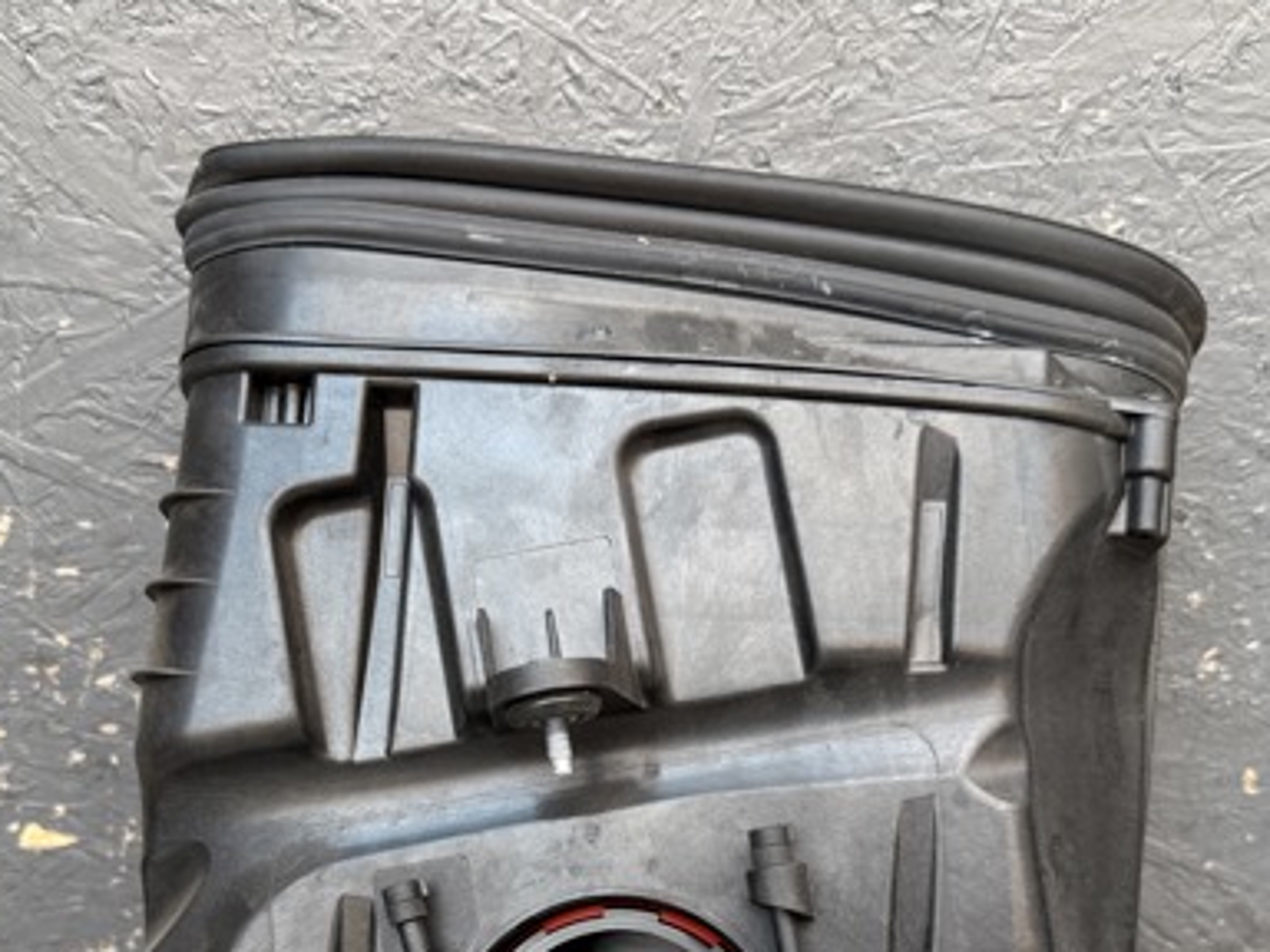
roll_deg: +7.4
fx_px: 1468
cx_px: 589
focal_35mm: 40
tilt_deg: -16.8
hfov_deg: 46.8
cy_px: 754
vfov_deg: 34.9
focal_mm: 6.76
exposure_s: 1/62
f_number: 1.78
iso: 200
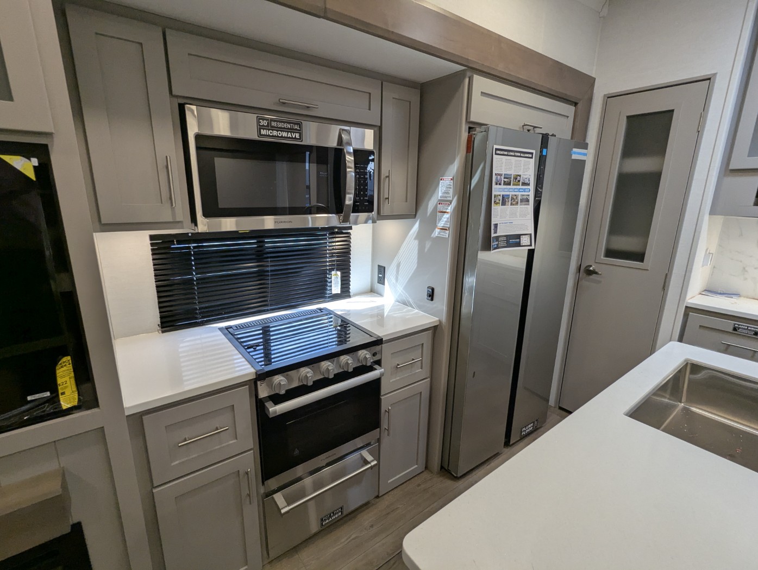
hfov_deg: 94.4
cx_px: 379
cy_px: 285
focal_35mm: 16
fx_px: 351
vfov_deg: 78.2
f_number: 2.2
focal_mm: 2.35
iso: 109
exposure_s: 1/95.7
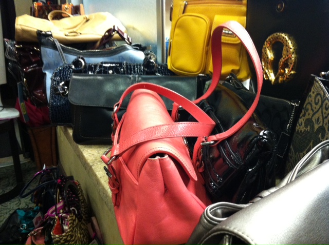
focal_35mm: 35
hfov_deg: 52.7
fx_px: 332
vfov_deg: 40.6
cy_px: 122
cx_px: 164
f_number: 2.8
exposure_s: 1/15
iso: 200
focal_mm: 3.85
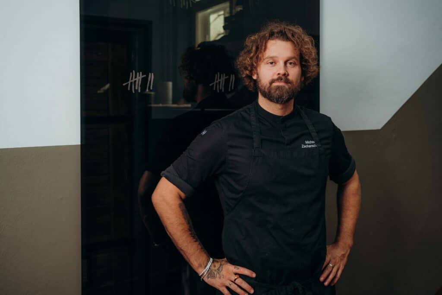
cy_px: 148
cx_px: 221
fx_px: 430
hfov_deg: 54.4
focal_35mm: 35
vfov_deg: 37.9
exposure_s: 1/80
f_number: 3.2
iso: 400
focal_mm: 35
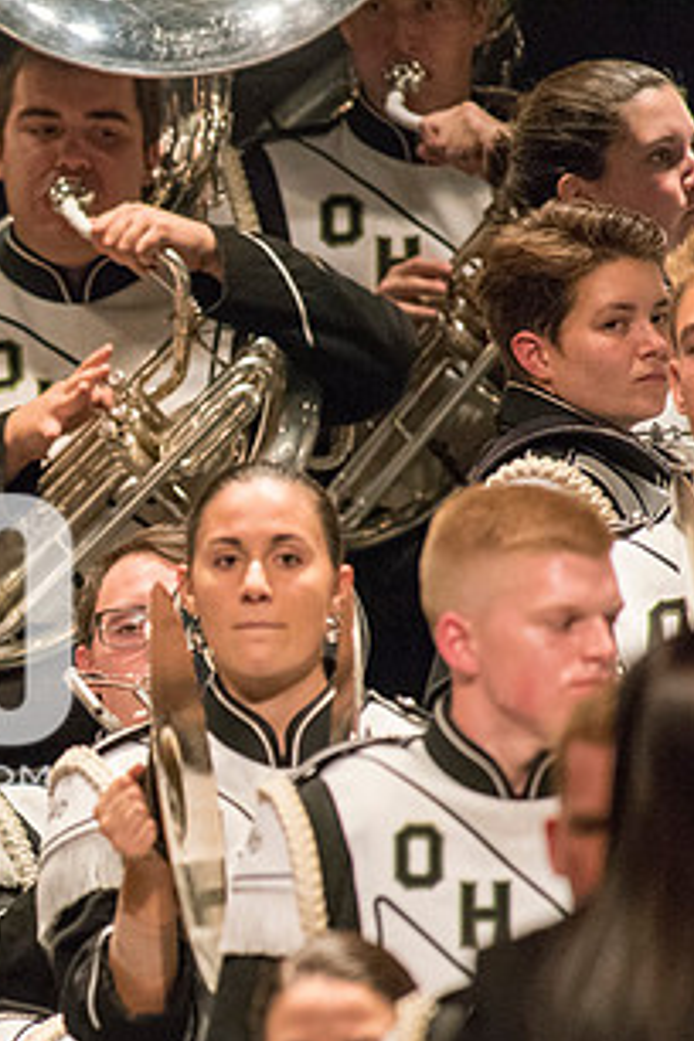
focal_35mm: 1136
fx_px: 32847
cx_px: -184
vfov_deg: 1.8
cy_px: 655
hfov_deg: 1.2
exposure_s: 1/320
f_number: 5.6
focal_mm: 600
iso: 4000
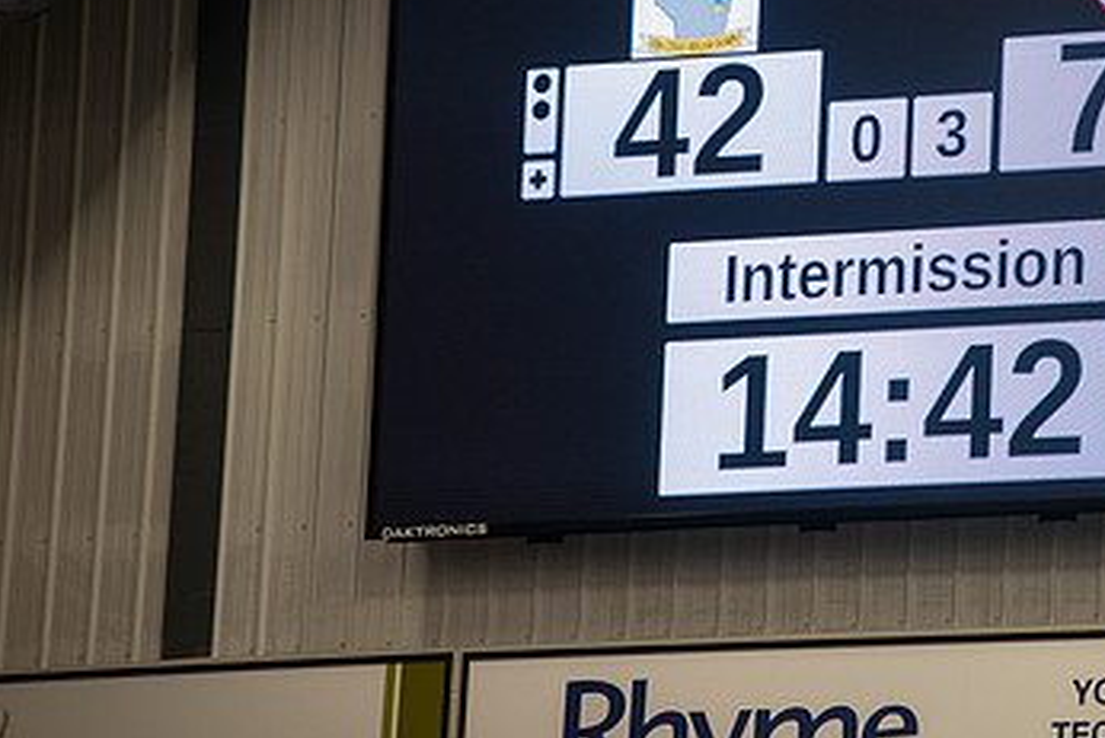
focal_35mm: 335
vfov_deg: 4.1
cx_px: 904
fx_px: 10286
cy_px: 209
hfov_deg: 6.1
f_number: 4.5
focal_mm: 200
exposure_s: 1/320
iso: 500
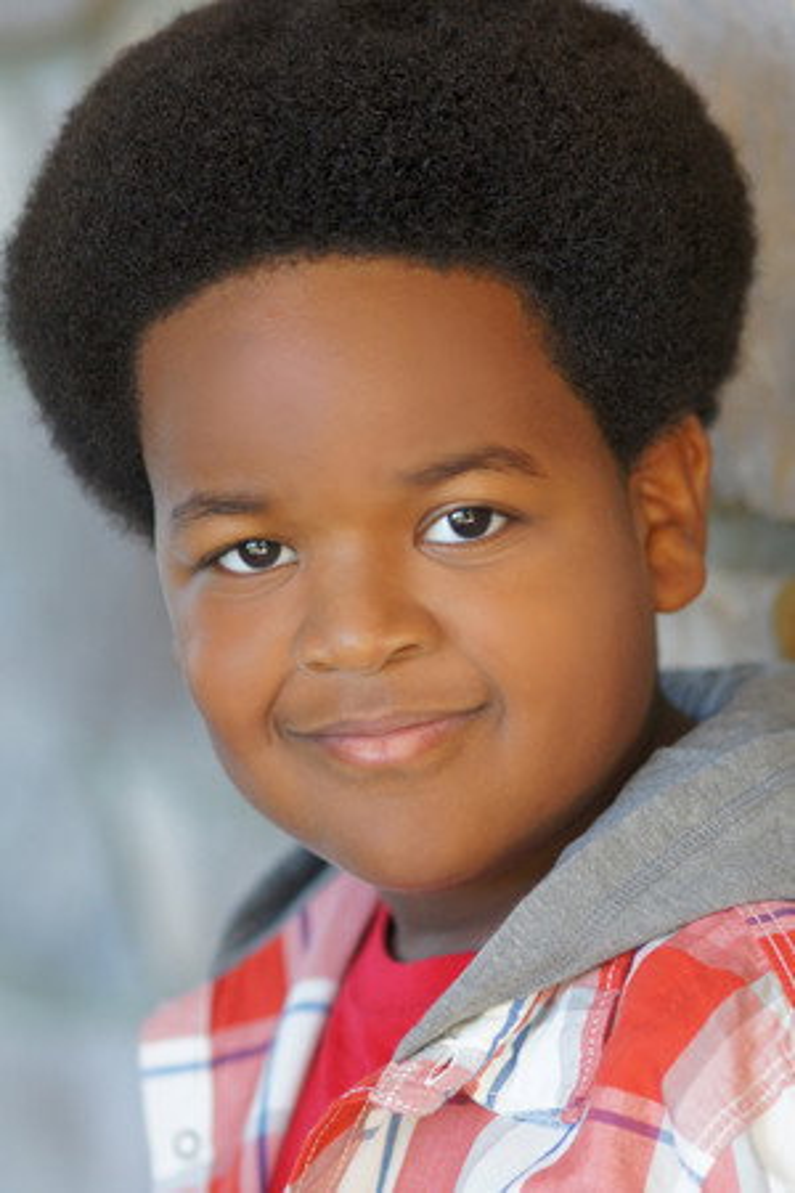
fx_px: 6707
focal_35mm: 202
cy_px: 596
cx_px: 398
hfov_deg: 6.8
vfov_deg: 10.2
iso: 320
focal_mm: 135
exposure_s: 1/250
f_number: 2
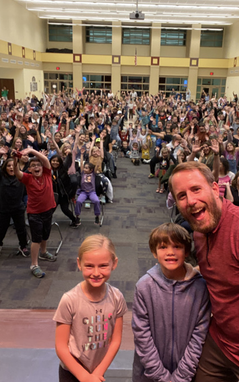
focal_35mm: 37
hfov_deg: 34.4
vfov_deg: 52.7
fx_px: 386
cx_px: 139
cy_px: 190
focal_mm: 2.71
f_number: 2.2
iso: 320
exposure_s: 1/60
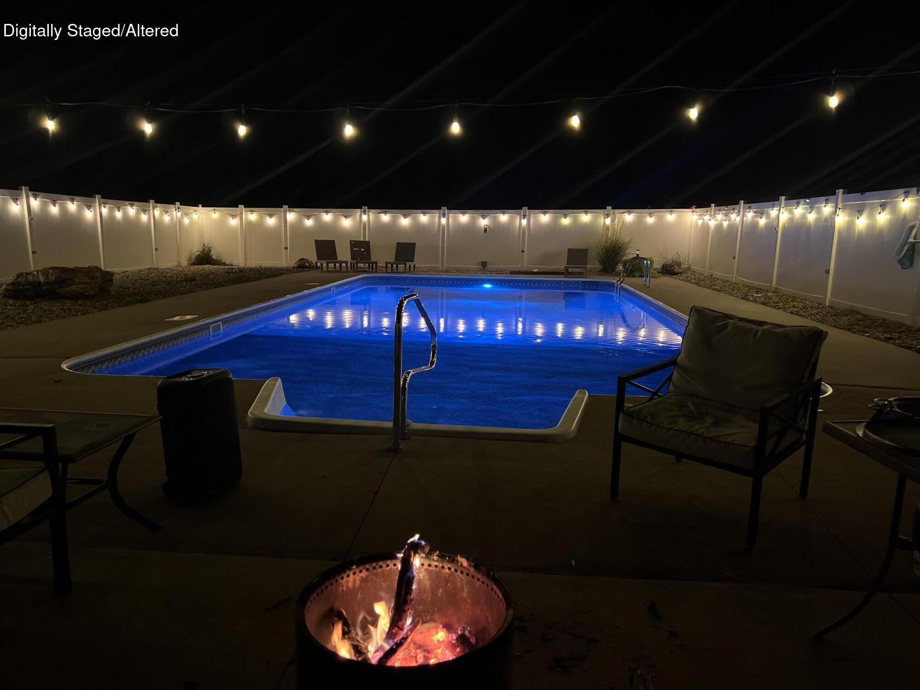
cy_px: 345
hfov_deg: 67.3
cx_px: 460
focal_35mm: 26
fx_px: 691
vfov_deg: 53.1
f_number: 1.5
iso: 1000
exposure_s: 1/30
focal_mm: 5.7
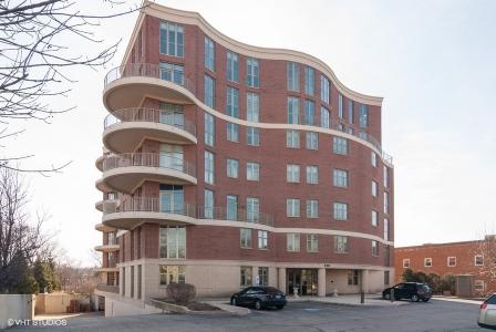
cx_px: 248
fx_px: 310
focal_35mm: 22
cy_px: 166
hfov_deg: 77.2
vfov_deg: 56.3
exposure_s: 1/200
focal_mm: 15
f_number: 9
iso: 200
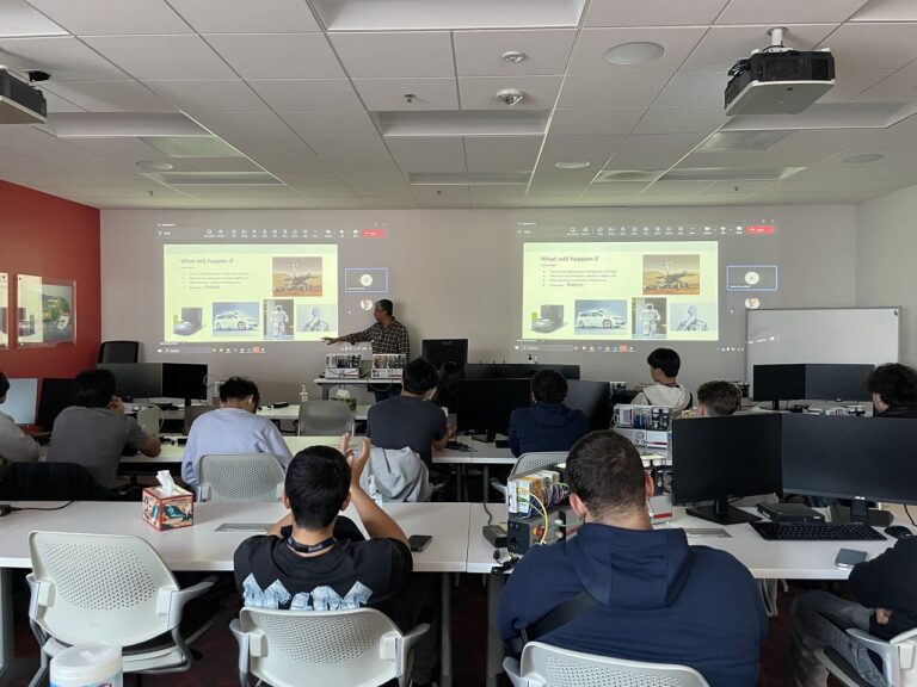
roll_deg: +0.1
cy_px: 344
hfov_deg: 67.3
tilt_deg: -1.1
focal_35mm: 26
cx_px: 458
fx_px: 689
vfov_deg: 53.1
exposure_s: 1/60
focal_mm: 4.2
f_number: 1.6
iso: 400
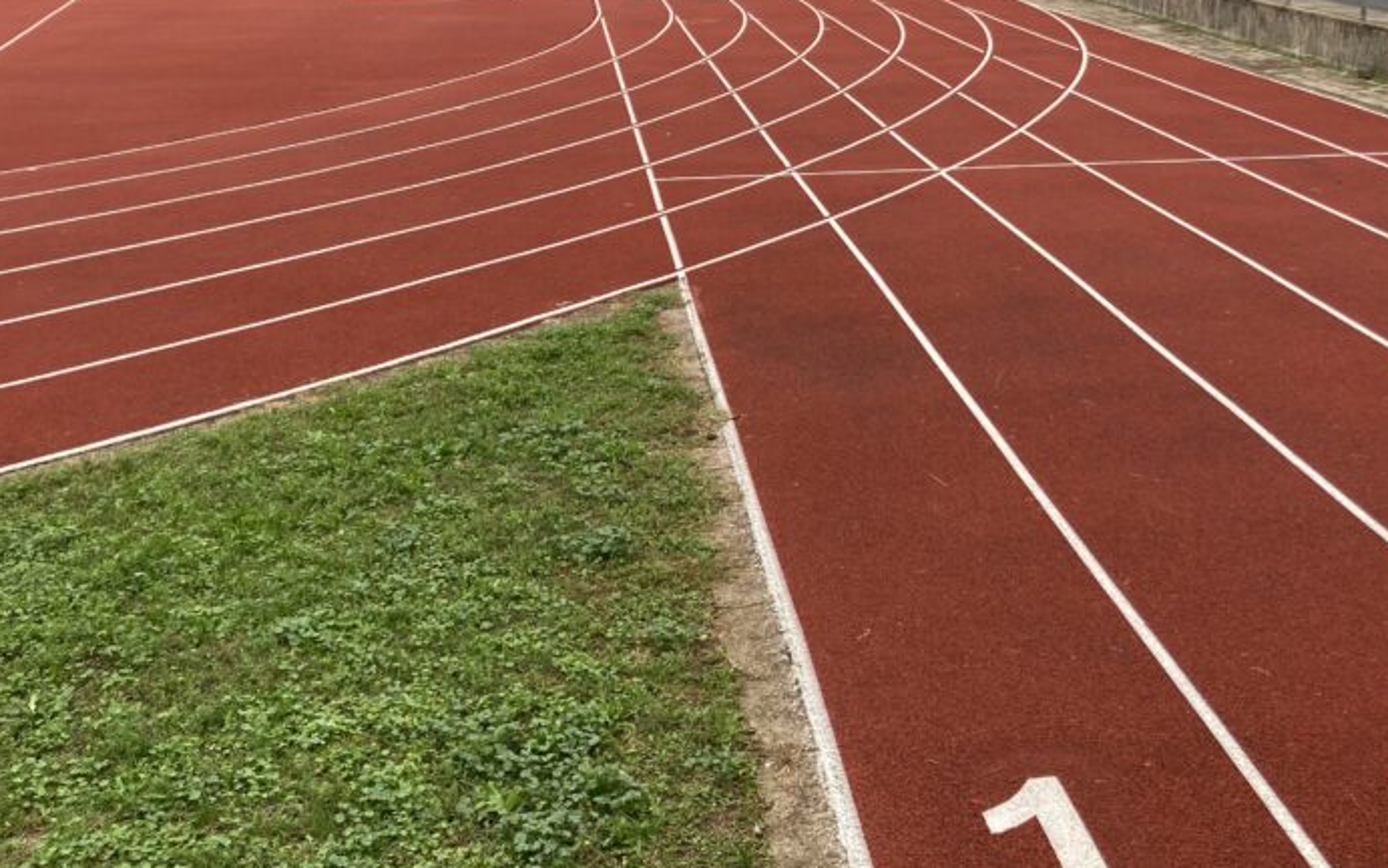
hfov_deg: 45.3
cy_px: 151
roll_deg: +2.9
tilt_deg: -10.0
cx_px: 699
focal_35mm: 44
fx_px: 1665
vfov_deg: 28.5
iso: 20
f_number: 1.8
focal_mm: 3.99
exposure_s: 1/268
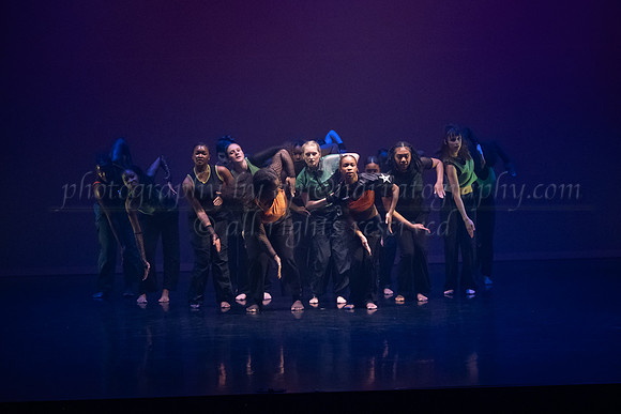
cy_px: 203
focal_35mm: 103
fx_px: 1773
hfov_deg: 19.9
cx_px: 348
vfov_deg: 13.3
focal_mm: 75
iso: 4000
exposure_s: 1/400
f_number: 3.5
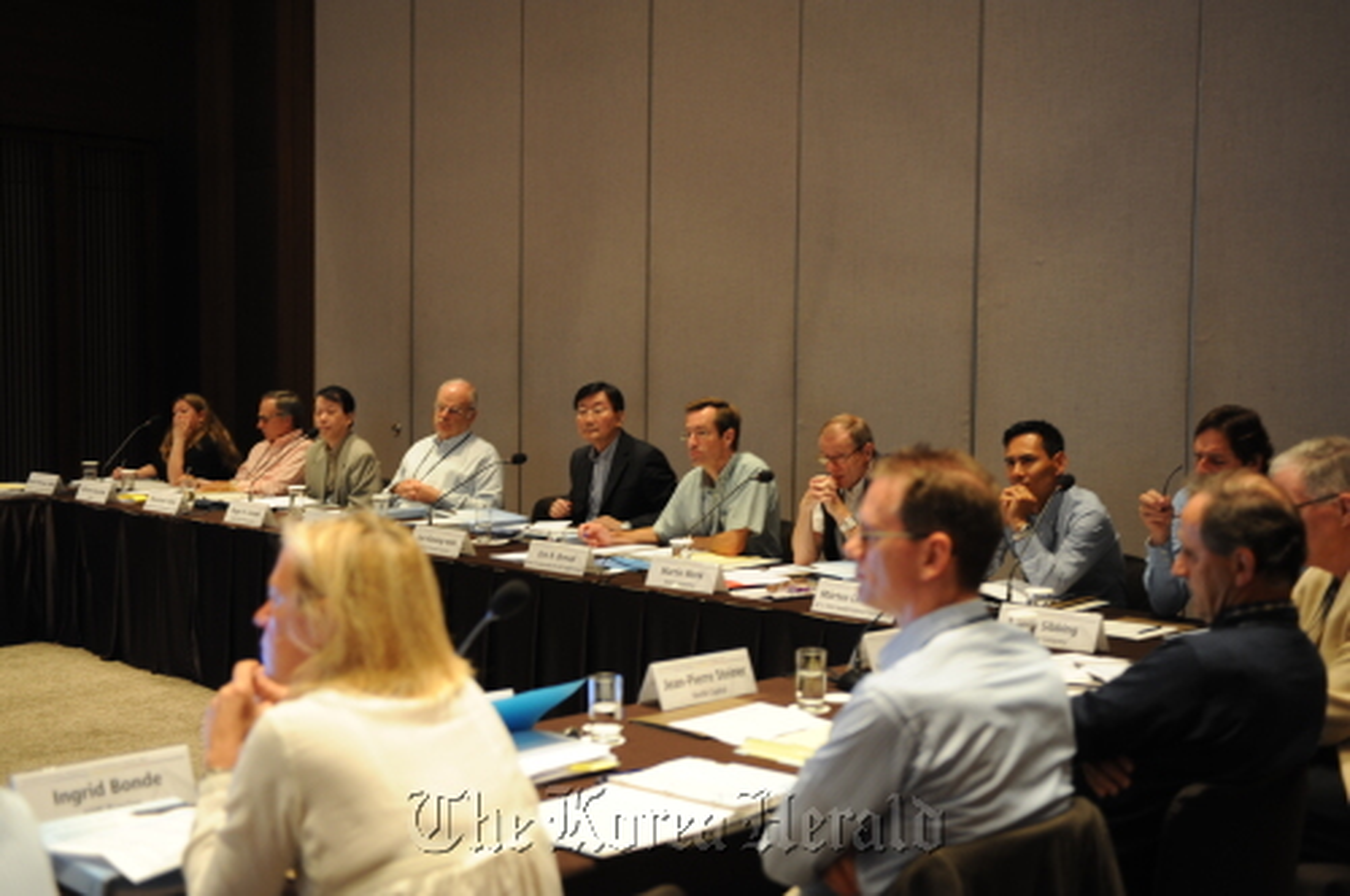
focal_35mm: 48
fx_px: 1798
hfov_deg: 41.2
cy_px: 448
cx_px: 675
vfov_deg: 28.0
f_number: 3.2
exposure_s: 1/40
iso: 1000
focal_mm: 48
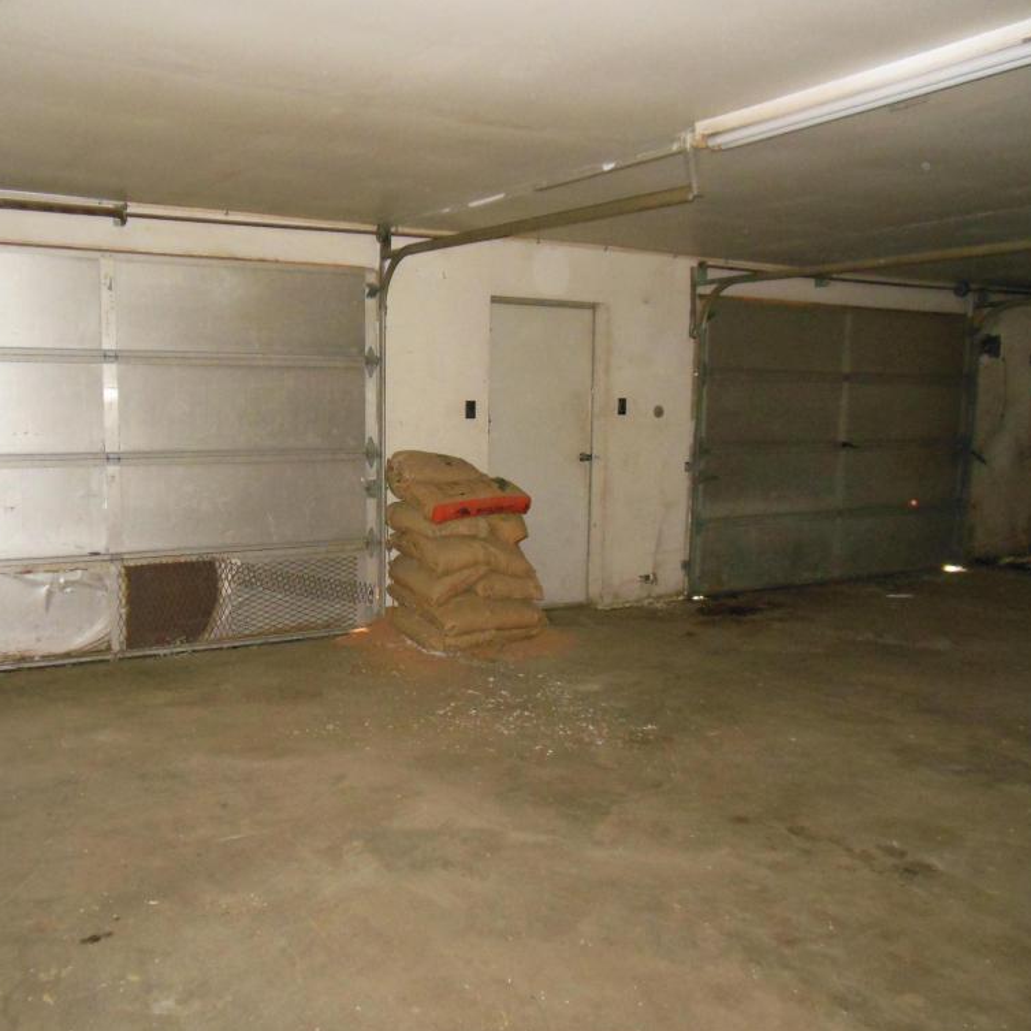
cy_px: 520
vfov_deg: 54.0
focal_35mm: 30
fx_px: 1011
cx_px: 438
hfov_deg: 53.8
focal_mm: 4.5
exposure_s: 1/25
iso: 1000
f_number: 3.2
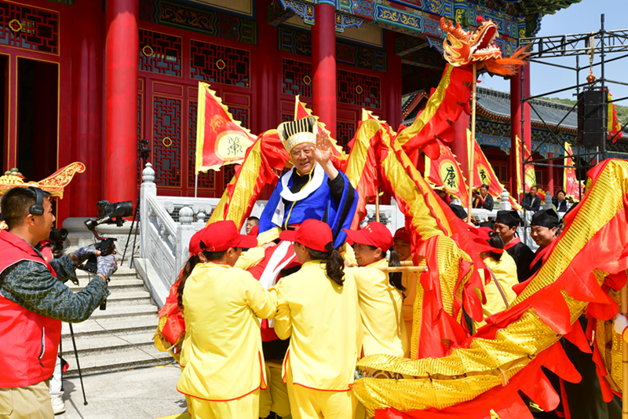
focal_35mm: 32
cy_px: 210
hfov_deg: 58.7
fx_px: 558
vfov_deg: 41.1
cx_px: 314
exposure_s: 1/250
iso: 320
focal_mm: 32
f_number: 13
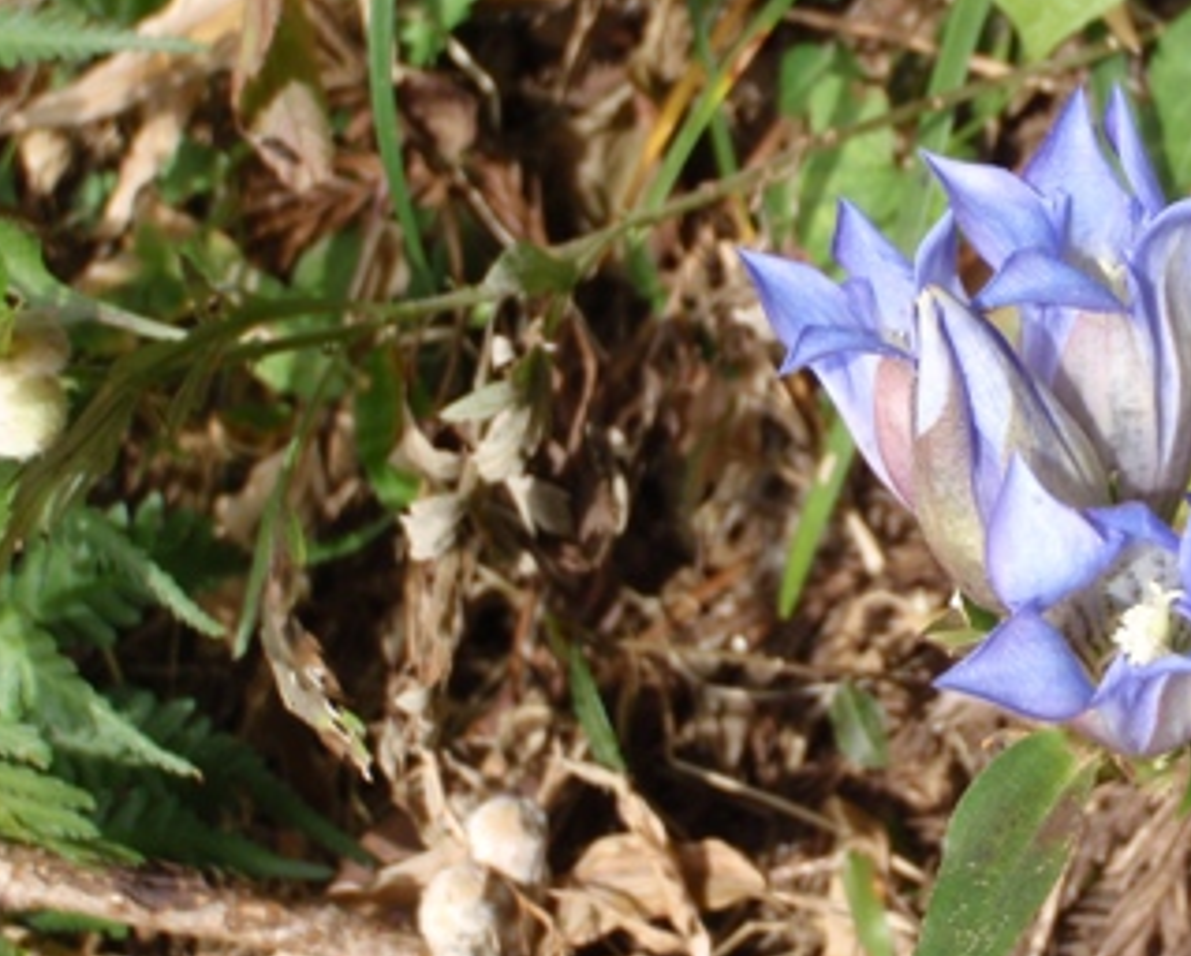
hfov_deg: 27.6
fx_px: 2329
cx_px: 1083
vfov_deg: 23.1
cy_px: 302
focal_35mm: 66
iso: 64
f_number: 4.1
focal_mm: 6.53
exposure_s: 1/80
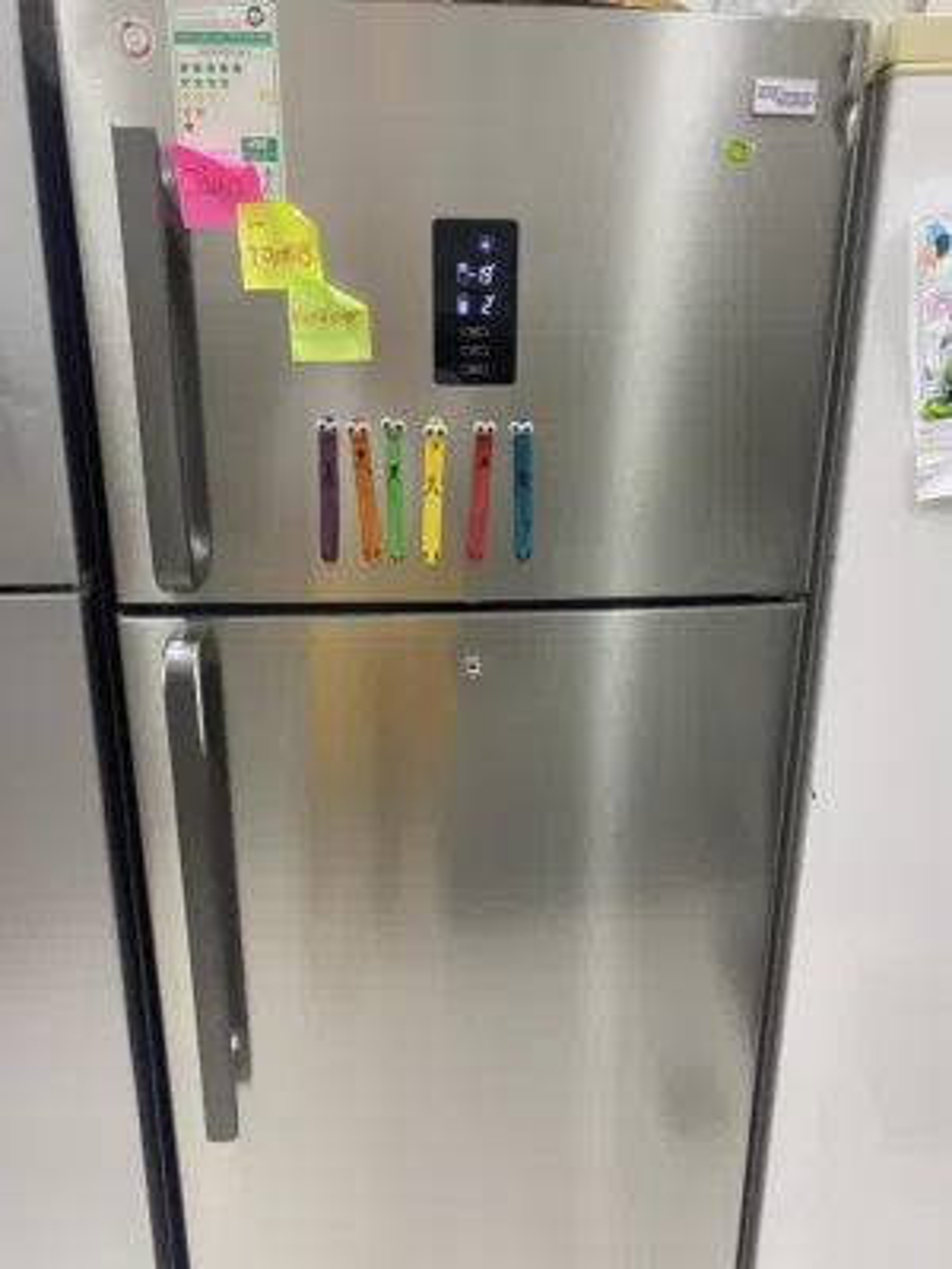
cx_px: 476
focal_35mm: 26
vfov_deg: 67.3
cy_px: 634
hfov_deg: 53.1
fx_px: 953
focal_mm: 4.25
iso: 125
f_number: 1.8
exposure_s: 1/50
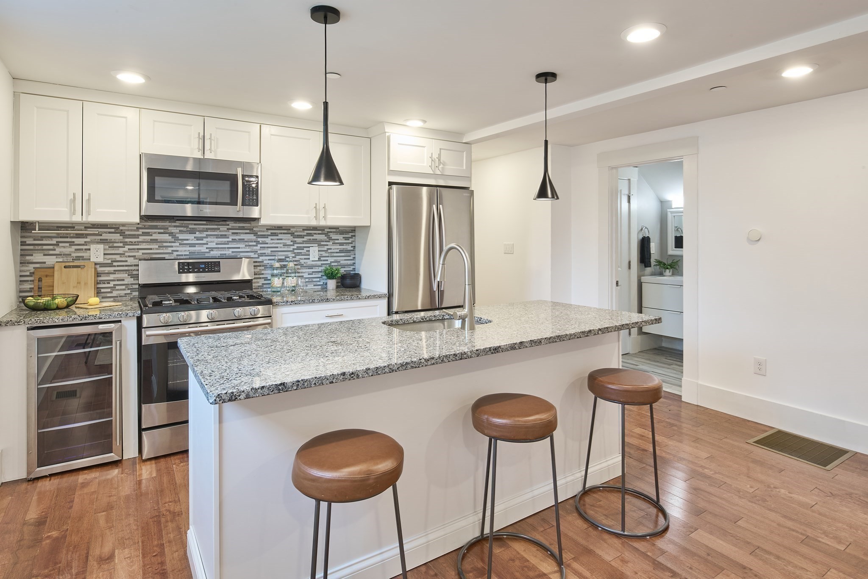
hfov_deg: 86.9
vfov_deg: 64.6
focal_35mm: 19
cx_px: 434
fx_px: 458
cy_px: 290
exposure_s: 1.6
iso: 100
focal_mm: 19
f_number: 16
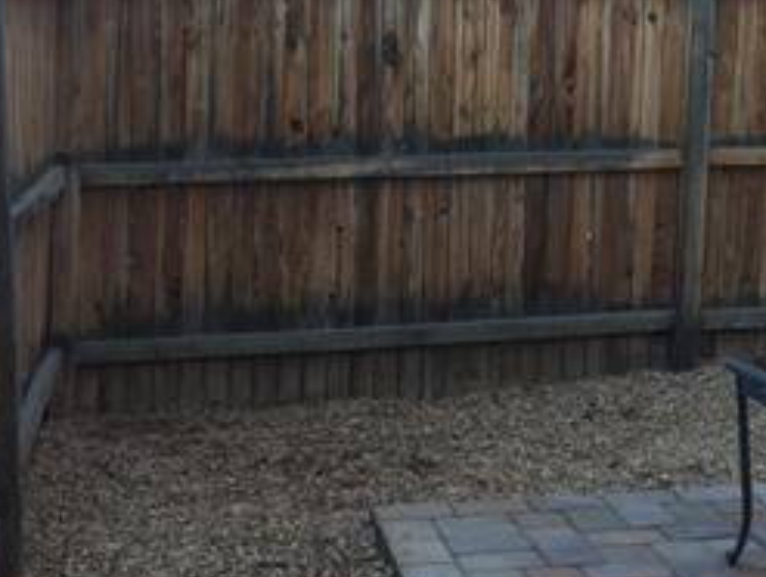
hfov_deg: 25.3
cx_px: 651
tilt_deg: -4.1
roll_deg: -2.5
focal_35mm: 75
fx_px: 1662
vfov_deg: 19.7
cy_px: 223
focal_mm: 4.15
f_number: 2.2
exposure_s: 1/120
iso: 40
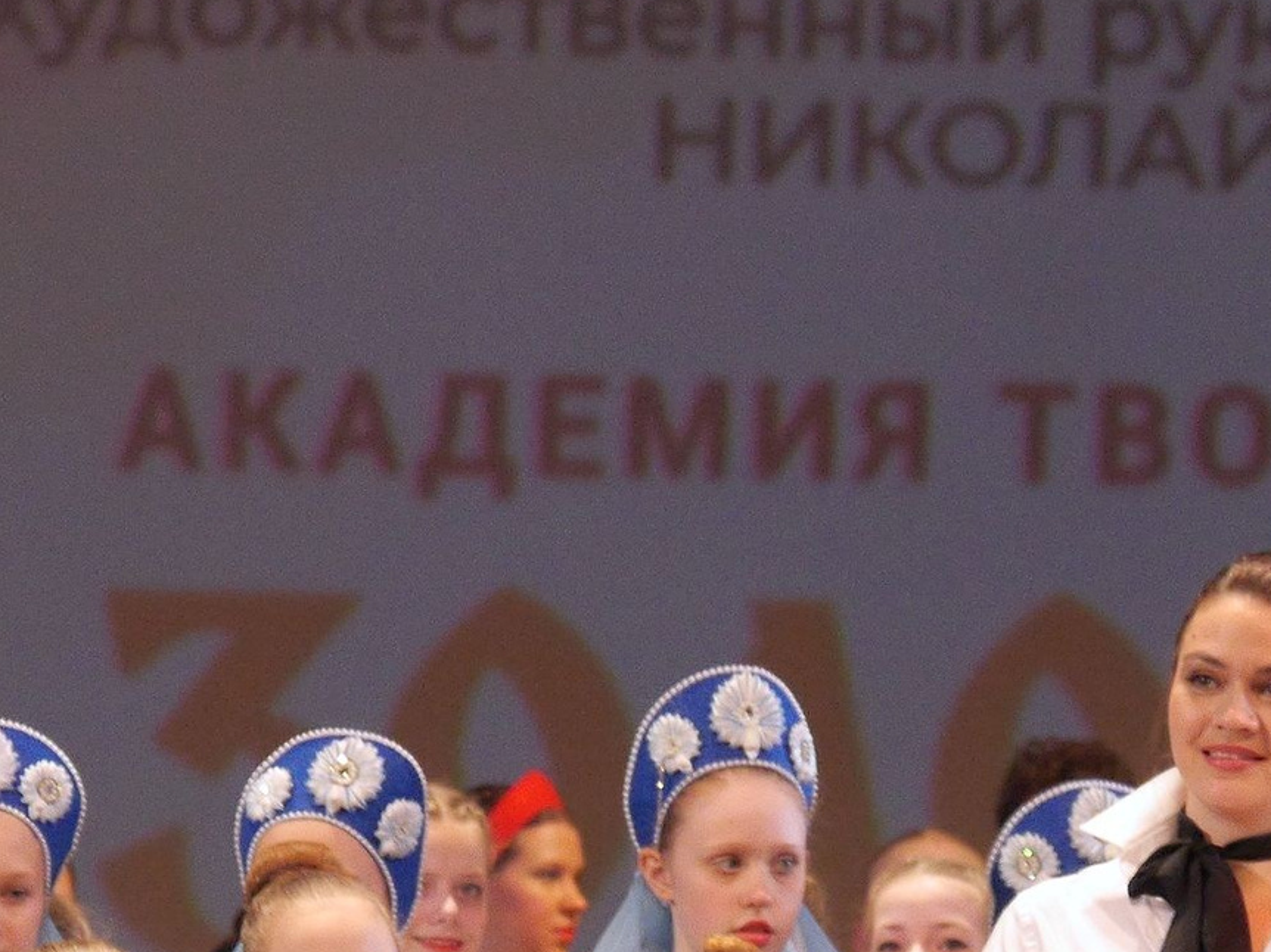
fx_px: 21804
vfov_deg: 2.5
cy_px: 1359
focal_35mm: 594
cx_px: 494
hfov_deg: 3.3
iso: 1600
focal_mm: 100
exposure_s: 1/160
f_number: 5
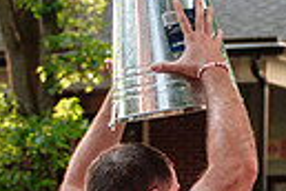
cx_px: 129
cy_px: 416
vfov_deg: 7.8
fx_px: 1319
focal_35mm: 166
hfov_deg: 12.4
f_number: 1.8
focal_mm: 24.9
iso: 500
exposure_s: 1/800
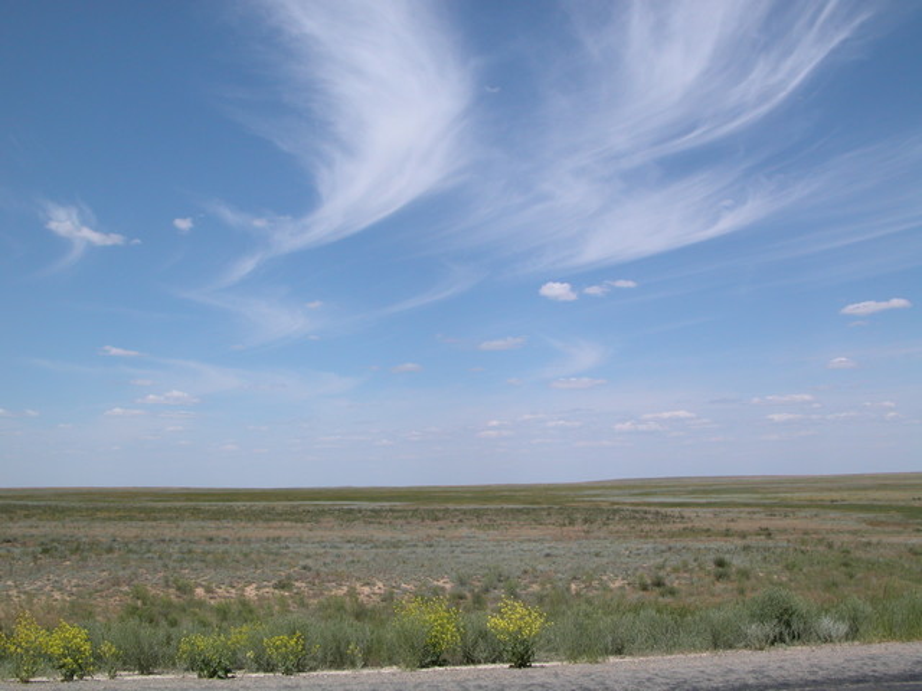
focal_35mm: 35
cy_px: 346
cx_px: 461
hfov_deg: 52.6
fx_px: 932
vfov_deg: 40.7
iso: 100
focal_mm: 8.9
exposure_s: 1/391
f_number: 8
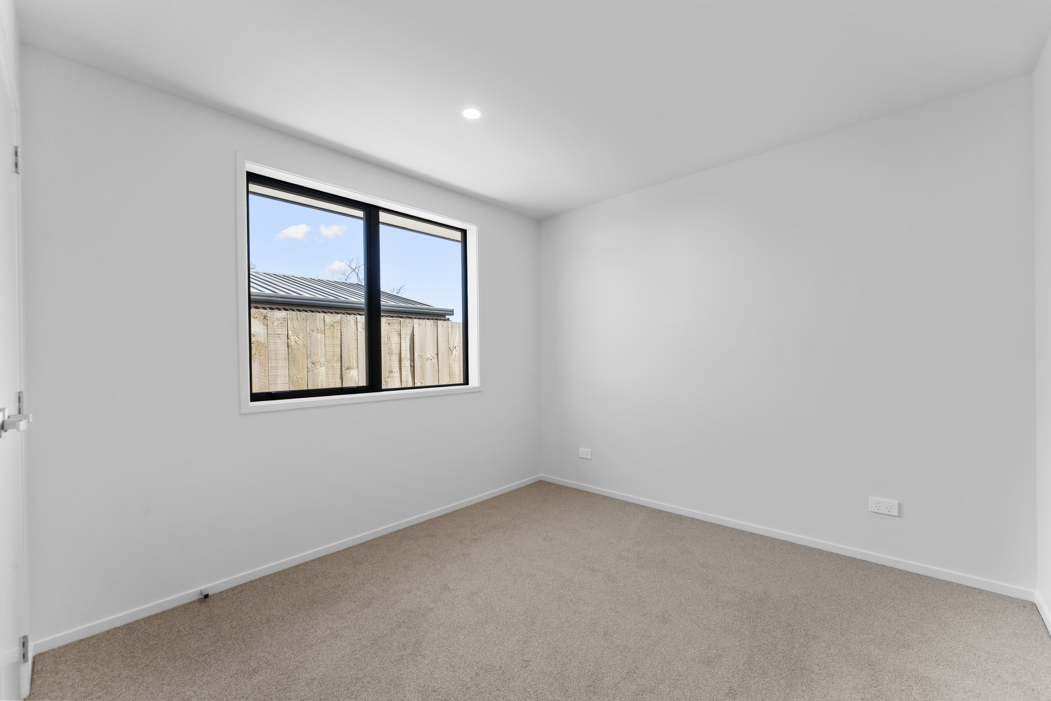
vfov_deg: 81.2
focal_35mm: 14
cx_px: 526
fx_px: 409
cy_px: 350
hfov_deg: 104.2
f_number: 9
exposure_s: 1/30
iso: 640
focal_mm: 14
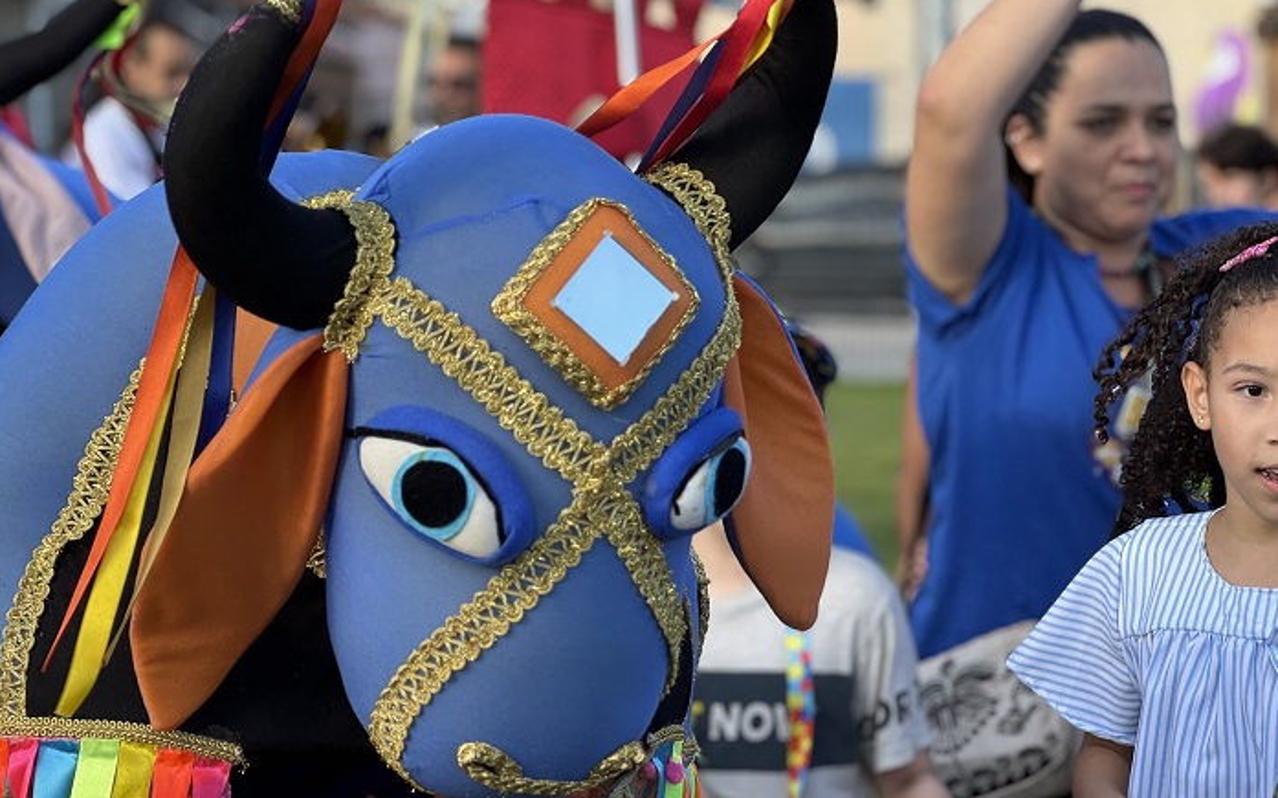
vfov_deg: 15.9
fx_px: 2855
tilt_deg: -5.7
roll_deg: -1.6
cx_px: 638
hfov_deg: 25.2
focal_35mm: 82
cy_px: 458
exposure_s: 1/104
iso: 25
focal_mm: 9
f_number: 2.8
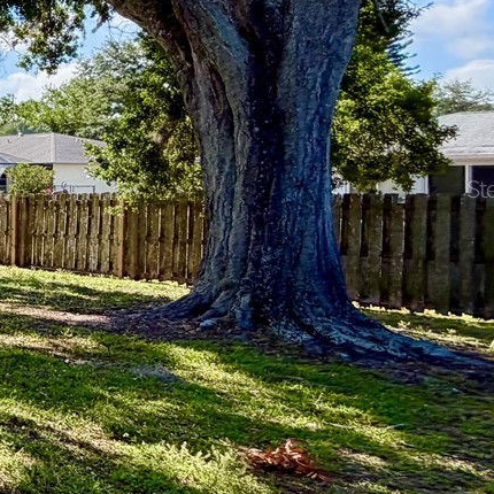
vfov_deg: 36.6
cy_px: 188
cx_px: -344
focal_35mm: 46
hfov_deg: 23.6
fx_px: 743
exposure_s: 1/672
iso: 40
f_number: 2.2
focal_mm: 2.22
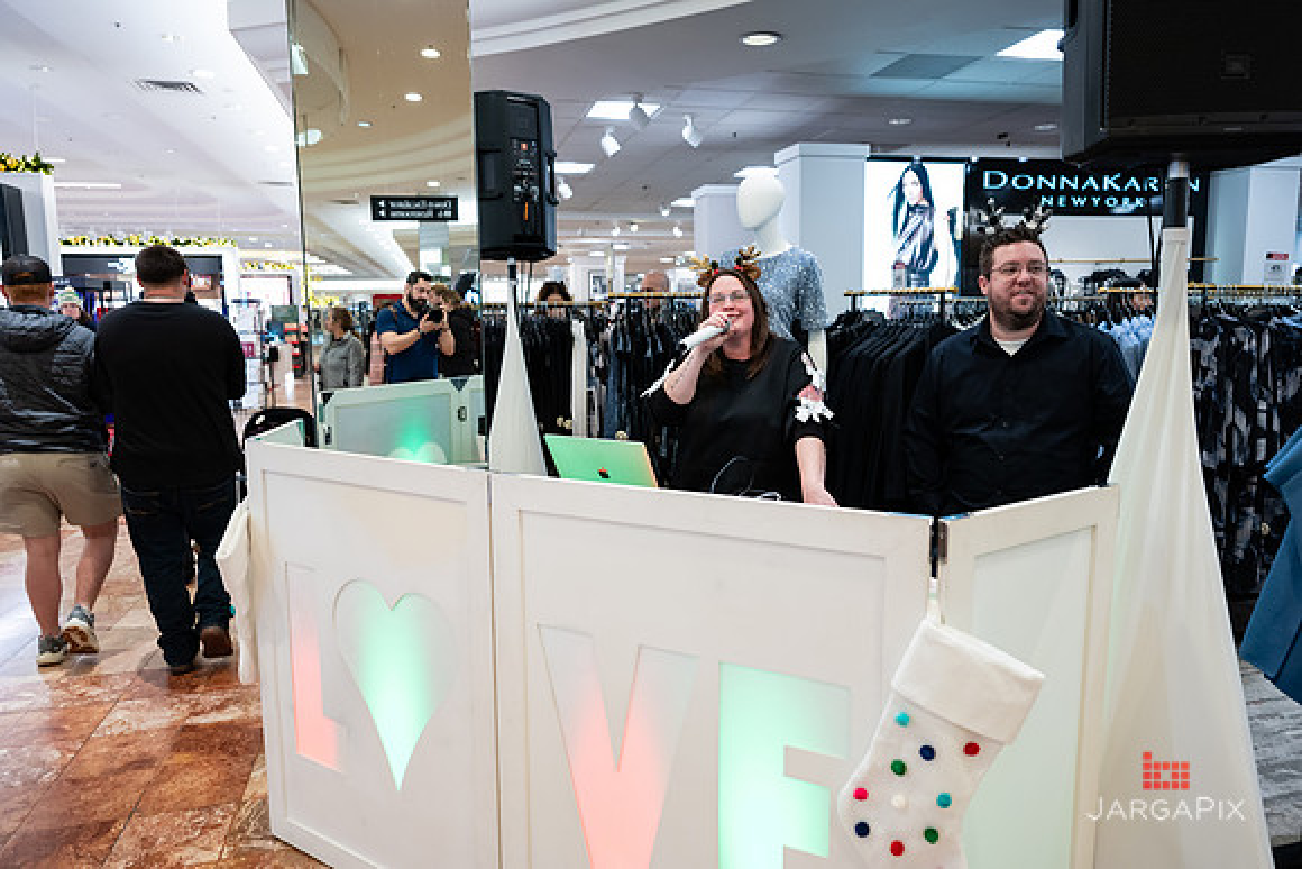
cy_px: 434
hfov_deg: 72.5
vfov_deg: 52.1
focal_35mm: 25
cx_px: 651
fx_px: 889
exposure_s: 1/160
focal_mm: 24
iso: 1000
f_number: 3.2
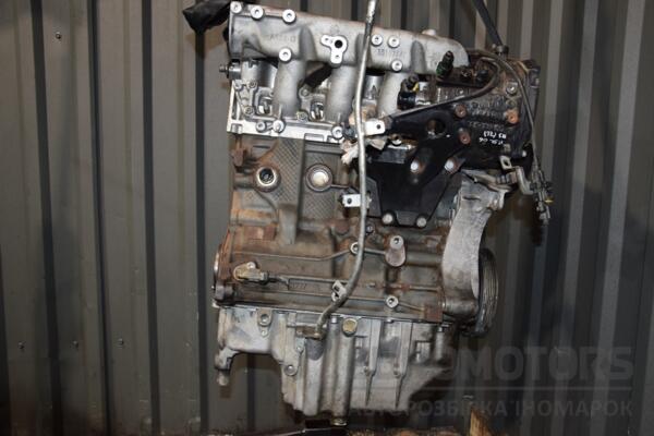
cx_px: 327
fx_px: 572
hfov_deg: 59.5
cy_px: 218
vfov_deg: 41.7
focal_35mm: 32
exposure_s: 1/60
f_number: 5
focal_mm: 21
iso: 800
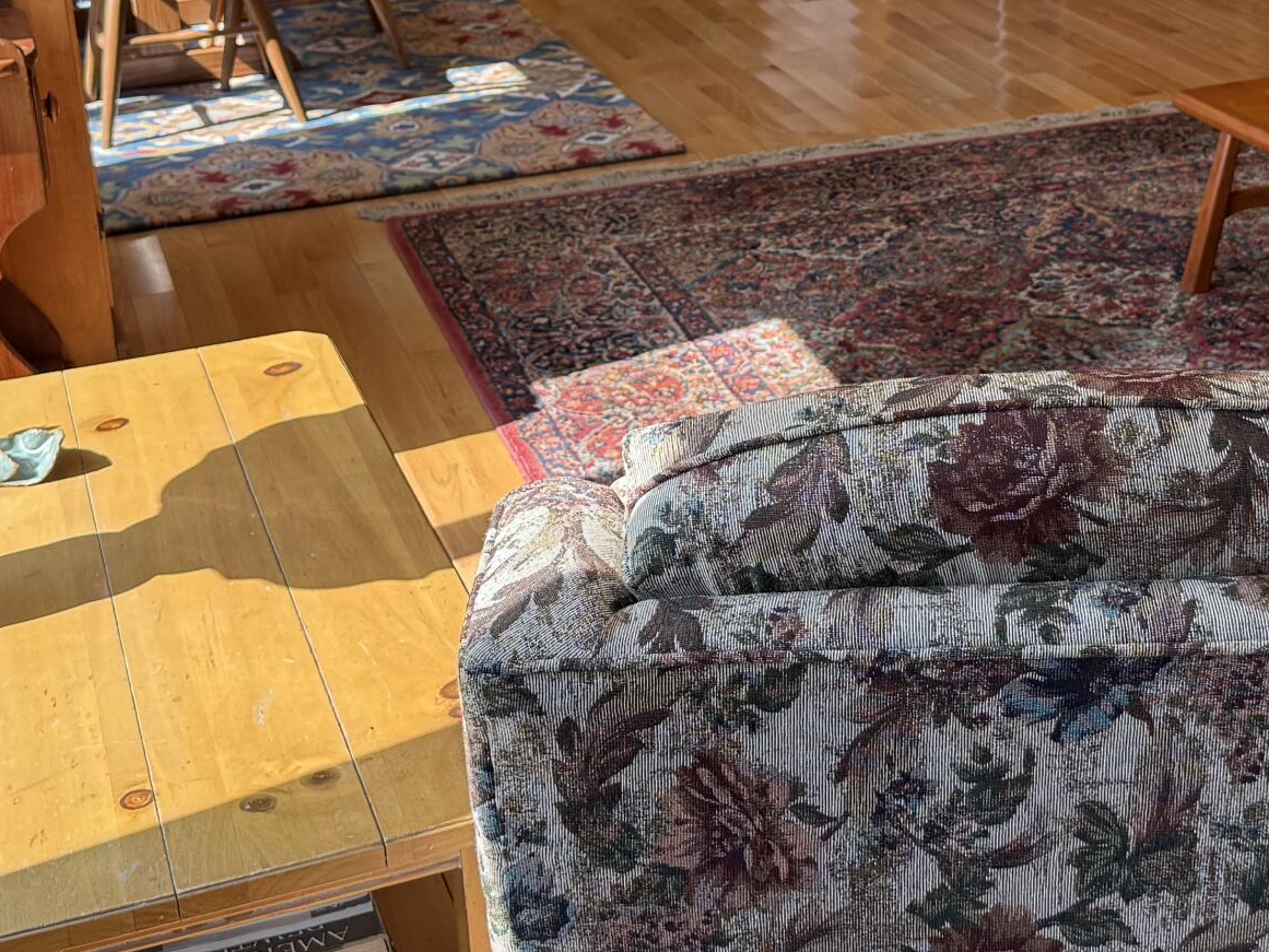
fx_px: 2273
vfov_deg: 23.3
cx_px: 874
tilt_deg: -17.7
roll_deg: +2.1
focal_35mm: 62
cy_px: 181
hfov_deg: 30.9
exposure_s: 1/277
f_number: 1.78
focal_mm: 6.76
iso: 100
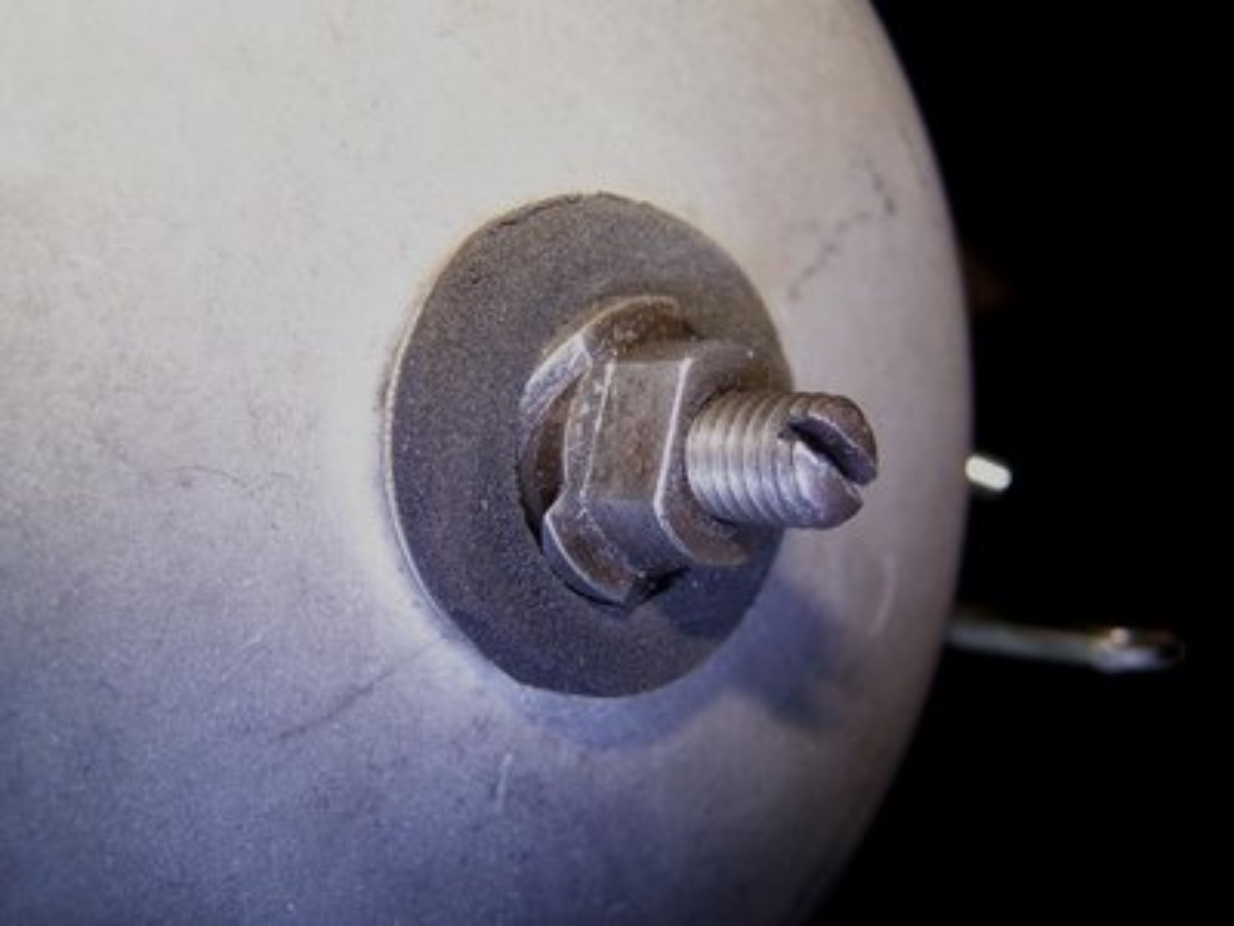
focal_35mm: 38
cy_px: 463
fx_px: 1355
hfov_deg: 49.0
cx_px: 617
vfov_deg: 37.7
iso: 80
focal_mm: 6.3
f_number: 2.8
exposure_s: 1/60
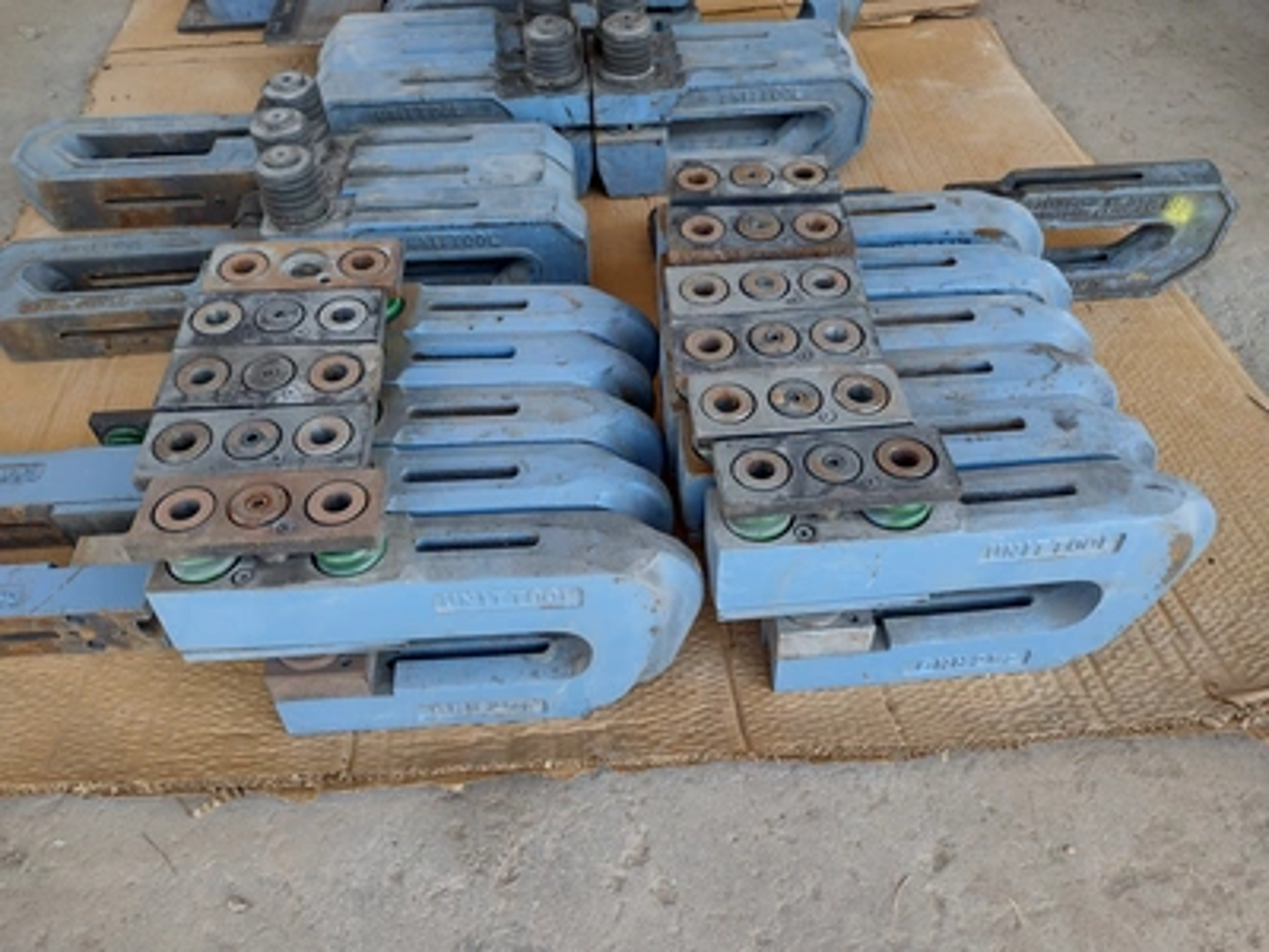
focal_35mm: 27
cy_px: 476
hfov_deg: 65.3
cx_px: 634
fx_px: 990
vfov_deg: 51.4
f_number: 1.7
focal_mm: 4.71
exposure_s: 1/120
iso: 129
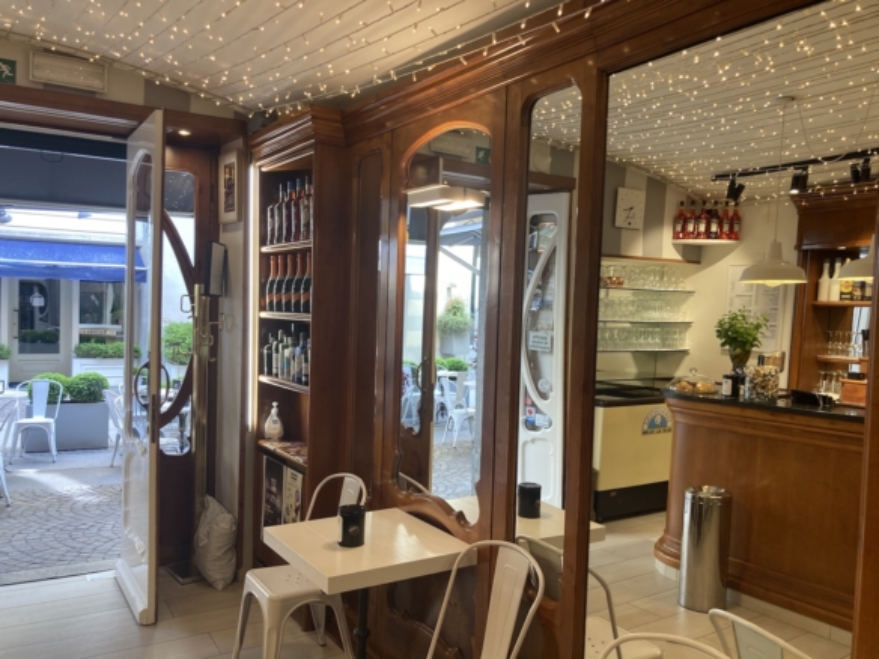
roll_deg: -1.1
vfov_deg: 49.7
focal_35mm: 28
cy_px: 330
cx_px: 440
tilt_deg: -3.5
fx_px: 711
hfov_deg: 63.4
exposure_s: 1/100
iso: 64
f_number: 1.8
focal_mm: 3.99
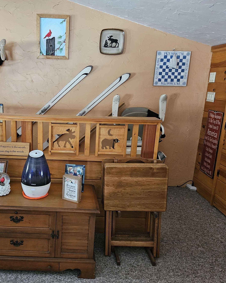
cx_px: 68
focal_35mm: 30
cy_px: 141
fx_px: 251
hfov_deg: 47.4
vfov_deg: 58.8
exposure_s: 1/40
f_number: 1.8
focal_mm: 5.4
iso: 640
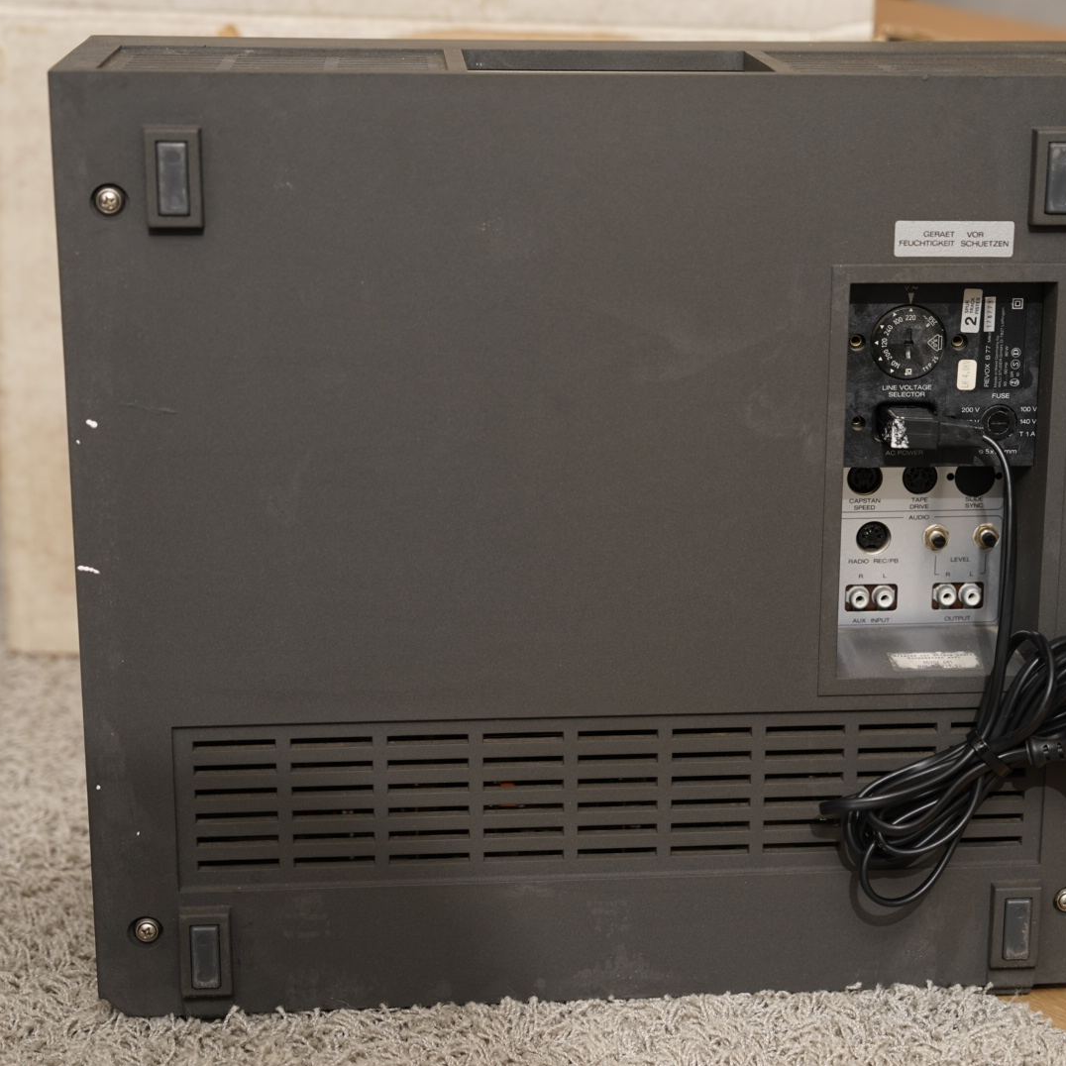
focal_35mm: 69
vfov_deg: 25.0
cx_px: 674
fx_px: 2404
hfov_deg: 24.9
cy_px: 534
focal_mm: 54
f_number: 3.5
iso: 250
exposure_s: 1/200
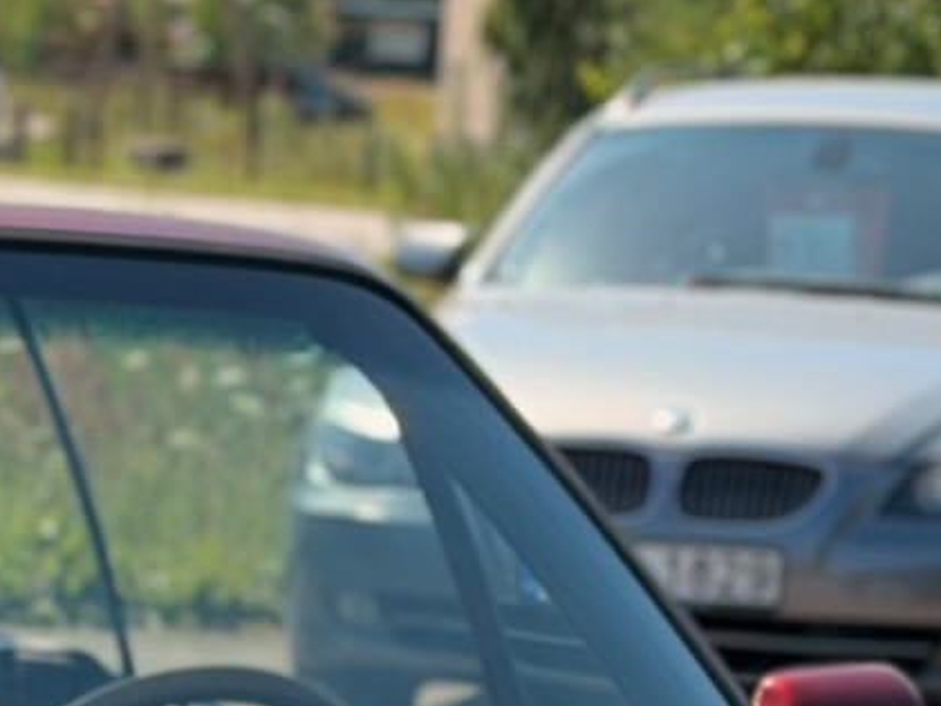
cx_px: 13
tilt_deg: -10.8
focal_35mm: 234
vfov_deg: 6.2
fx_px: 6361
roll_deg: +0.0
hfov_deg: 8.4
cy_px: 1412
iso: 80
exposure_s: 1/2976
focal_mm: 6.76
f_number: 1.78
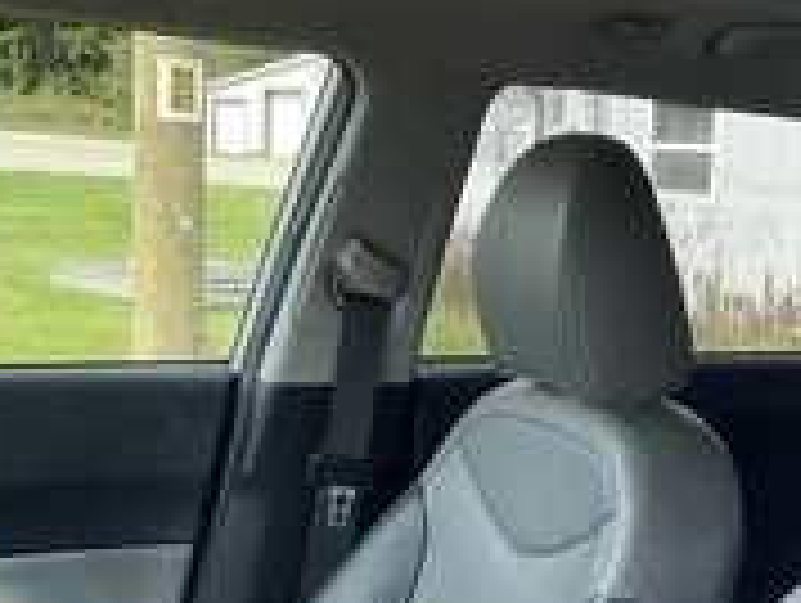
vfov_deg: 22.1
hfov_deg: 29.2
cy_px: 554
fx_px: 1506
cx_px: 626
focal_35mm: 65
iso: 20
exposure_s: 1/177
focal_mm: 3
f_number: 1.8
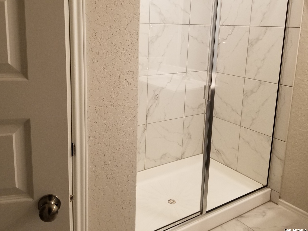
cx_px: 147
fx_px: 294
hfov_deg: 55.3
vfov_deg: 42.6
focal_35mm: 33
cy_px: 86
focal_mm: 4.3
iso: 200
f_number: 1.7
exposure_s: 1/60
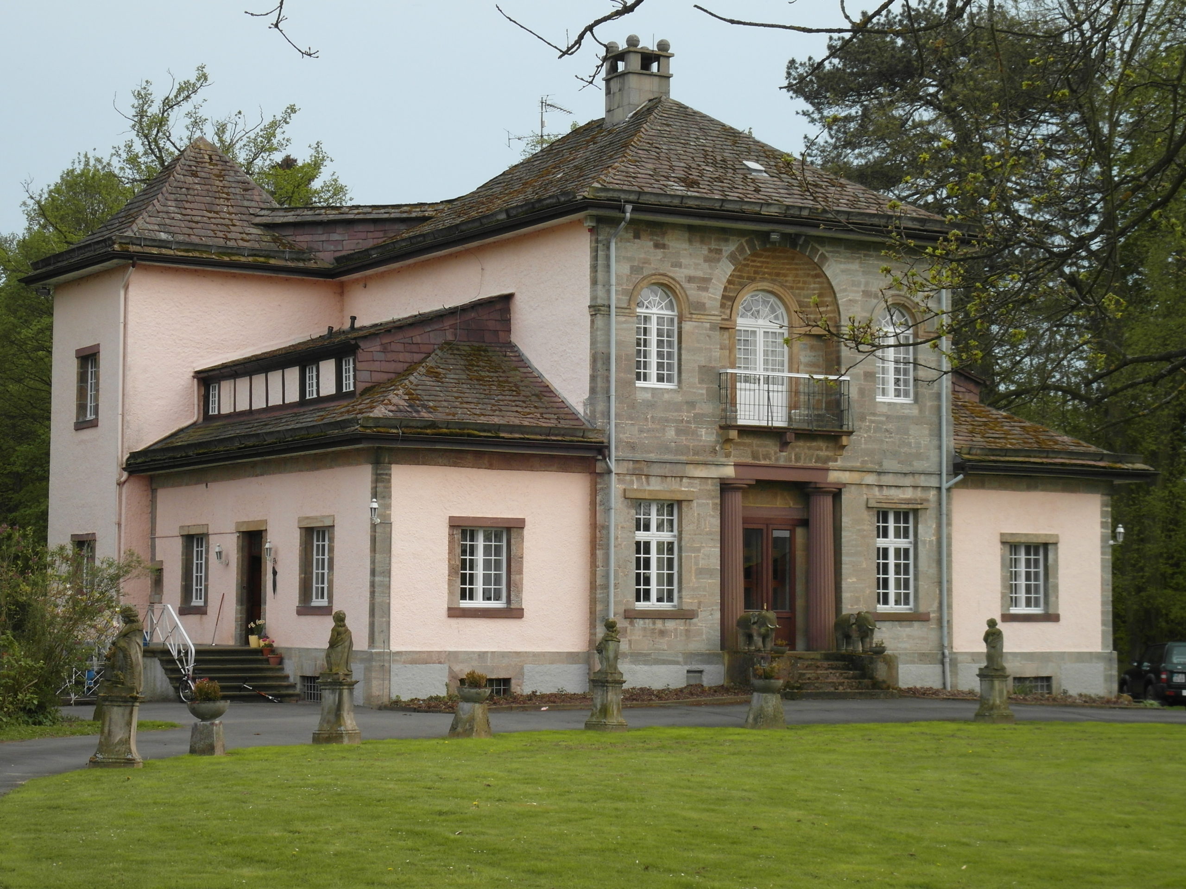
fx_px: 2398
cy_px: 444
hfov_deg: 27.8
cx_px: 593
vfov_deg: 21.0
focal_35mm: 70
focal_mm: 12.8
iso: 100
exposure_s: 1/90
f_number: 6.6
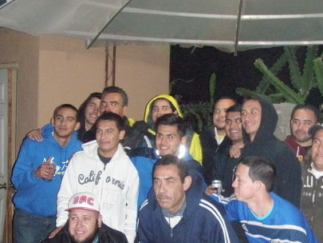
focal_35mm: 60
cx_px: 204
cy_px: 174
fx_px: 560
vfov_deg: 24.2
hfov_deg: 32.0
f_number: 3.5
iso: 800
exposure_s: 1/30
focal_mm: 6.7
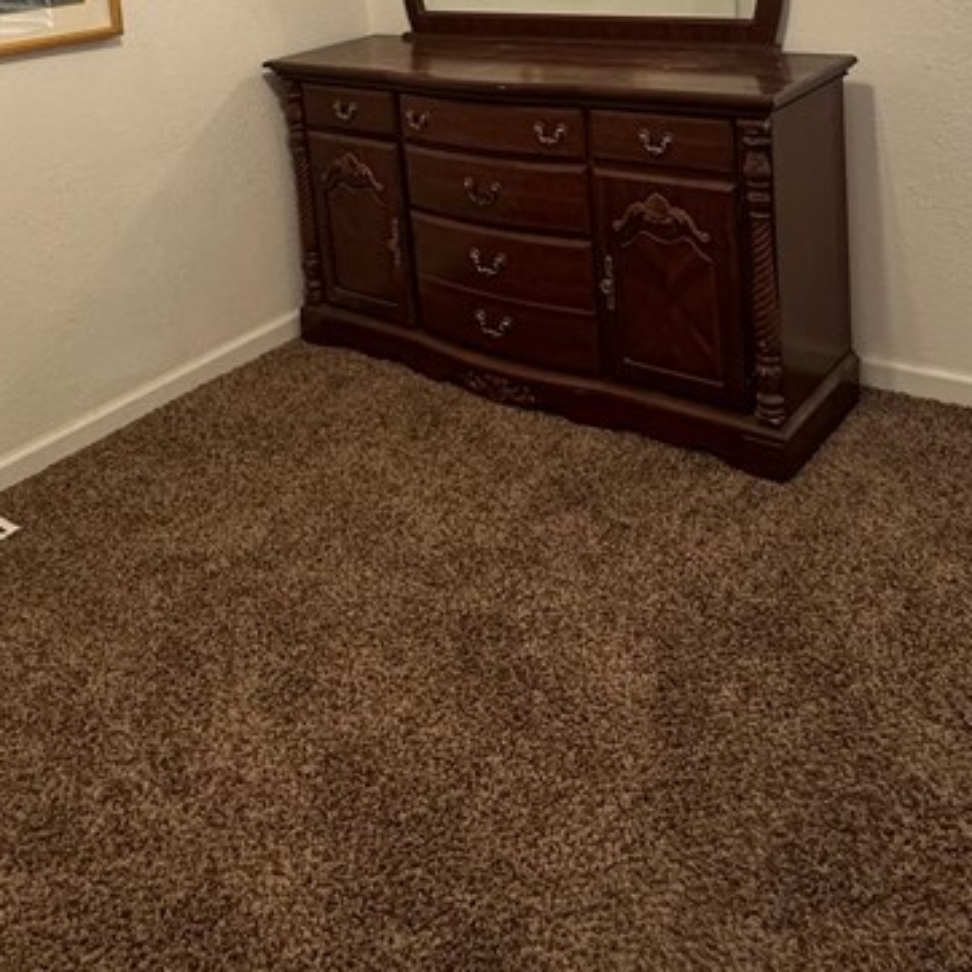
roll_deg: +4.3
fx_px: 1112
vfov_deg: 41.9
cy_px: 32
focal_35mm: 35
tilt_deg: -7.8
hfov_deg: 47.2
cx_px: 505
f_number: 2.2
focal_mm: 2.22
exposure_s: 1/60
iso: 200
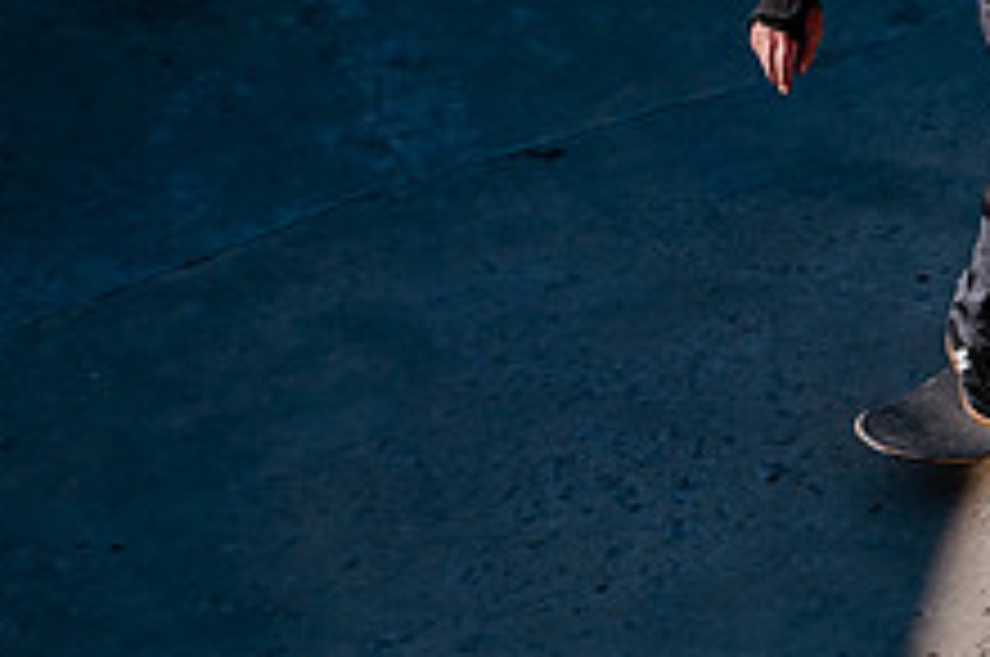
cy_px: 60
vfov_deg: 6.7
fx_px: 5602
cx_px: 1026
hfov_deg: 10.0
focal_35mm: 204
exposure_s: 1/500
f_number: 9
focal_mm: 65
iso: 200
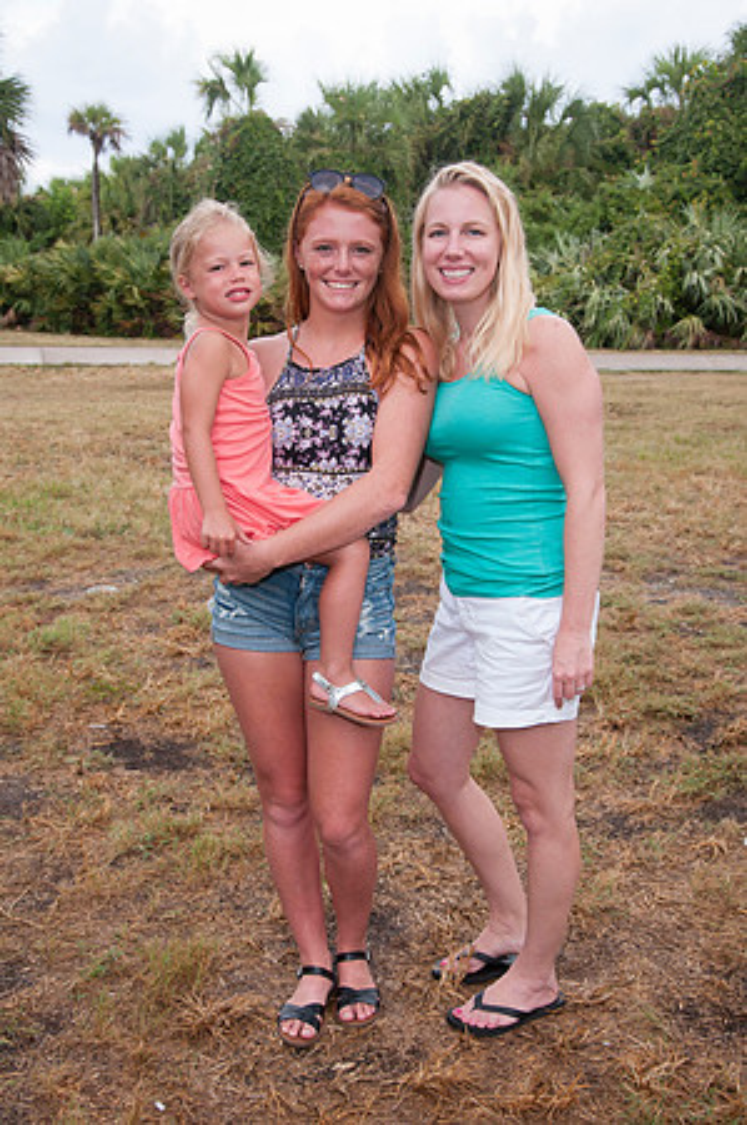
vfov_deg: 43.6
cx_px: 374
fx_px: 1404
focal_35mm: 45
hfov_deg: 29.8
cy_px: 562
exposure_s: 1/80
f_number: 5.6
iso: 200
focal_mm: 30
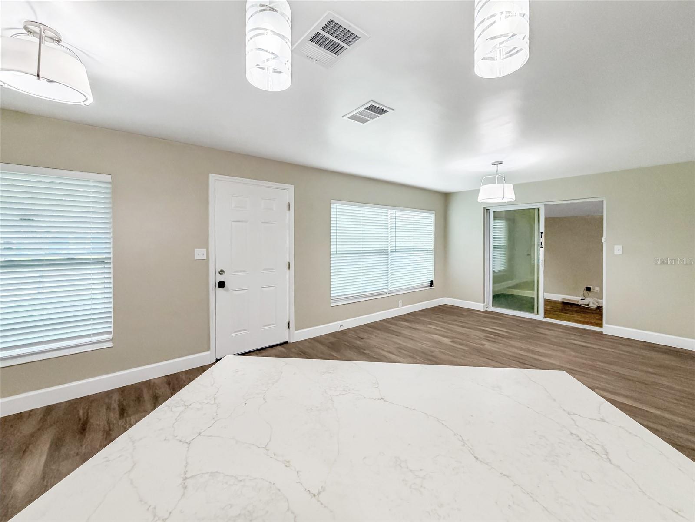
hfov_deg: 102.1
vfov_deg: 85.7
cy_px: 261
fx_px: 281
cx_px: 348
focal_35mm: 14
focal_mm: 2.22
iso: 250
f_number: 2.2
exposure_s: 1/120
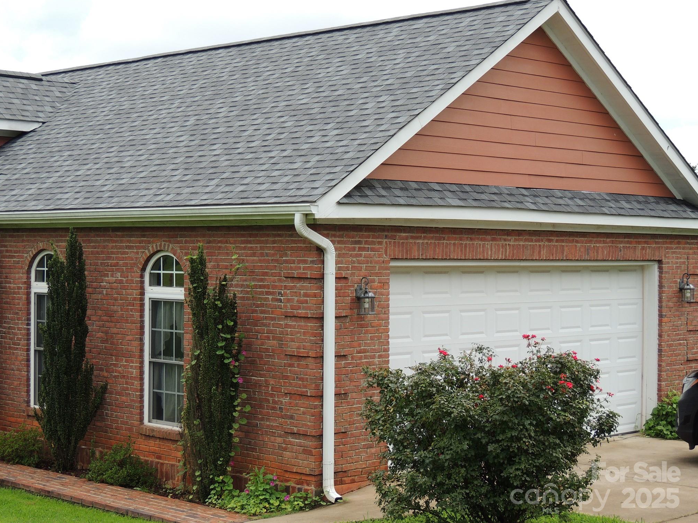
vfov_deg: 20.7
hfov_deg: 27.4
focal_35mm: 71
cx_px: 352
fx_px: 1432
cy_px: 262
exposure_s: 1/400
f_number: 3.9
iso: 100
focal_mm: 12.4
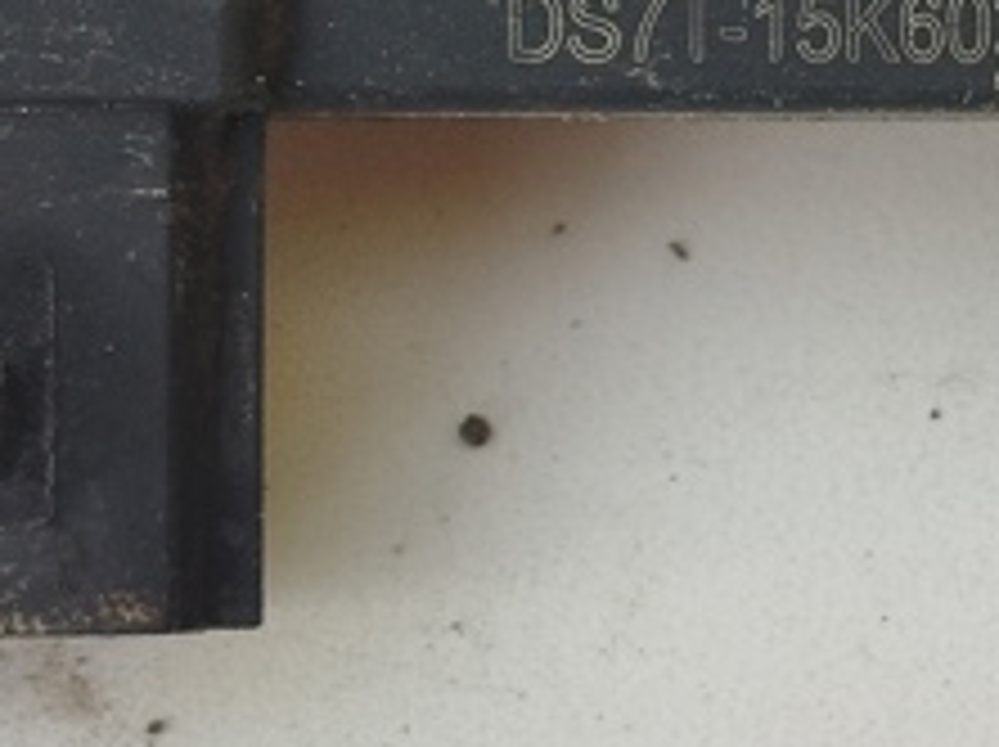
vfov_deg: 7.1
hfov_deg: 9.5
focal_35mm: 208
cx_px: 954
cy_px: -36
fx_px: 5996
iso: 64
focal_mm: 5.31
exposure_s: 1/50
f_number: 1.7
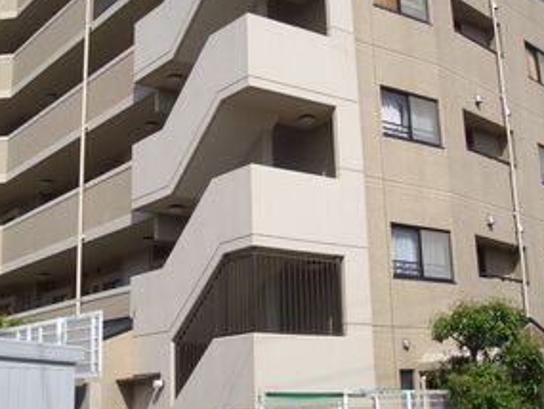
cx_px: 239
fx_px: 833
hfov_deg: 36.1
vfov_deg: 27.4
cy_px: 152
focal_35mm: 53
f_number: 4
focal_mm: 4.8
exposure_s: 1/640
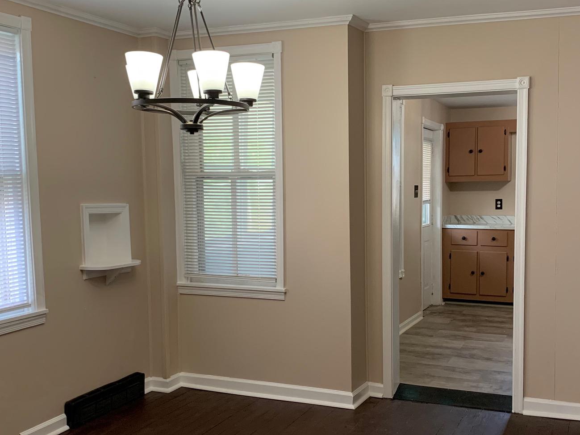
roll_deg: +0.1
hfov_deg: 45.7
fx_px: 687
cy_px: 242
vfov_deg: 35.1
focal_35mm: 41
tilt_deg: -3.6
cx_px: 329
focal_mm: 4.25
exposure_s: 1/60
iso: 125
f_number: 1.8
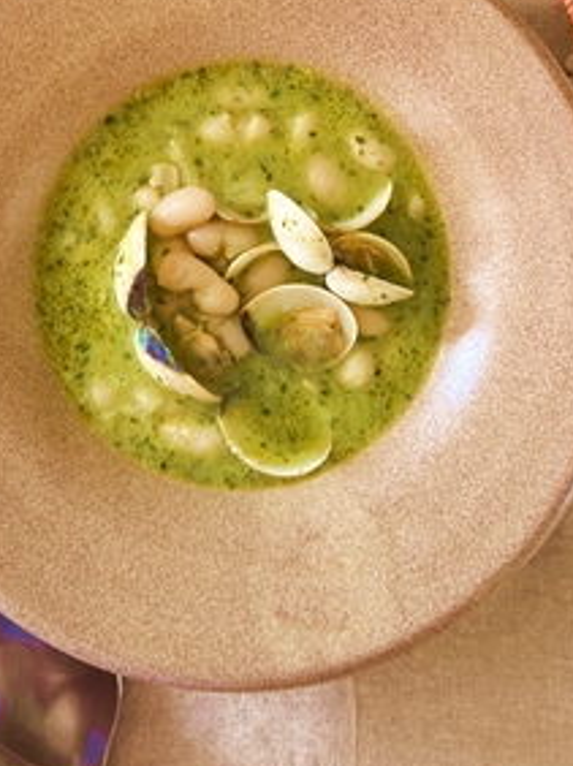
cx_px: 300
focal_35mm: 87
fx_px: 1923
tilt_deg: -74.2
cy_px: -90
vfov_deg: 21.3
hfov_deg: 16.9
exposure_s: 1/60
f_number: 1.78
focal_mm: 6.76
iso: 160
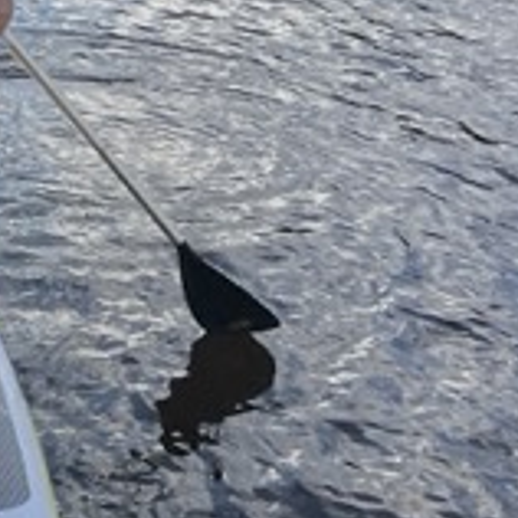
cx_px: -259
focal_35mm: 93
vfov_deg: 18.5
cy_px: 111
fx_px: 1574
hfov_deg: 16.9
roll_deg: -1.0
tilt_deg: -15.4
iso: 32
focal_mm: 4.2
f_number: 1.6
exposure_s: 1/1949
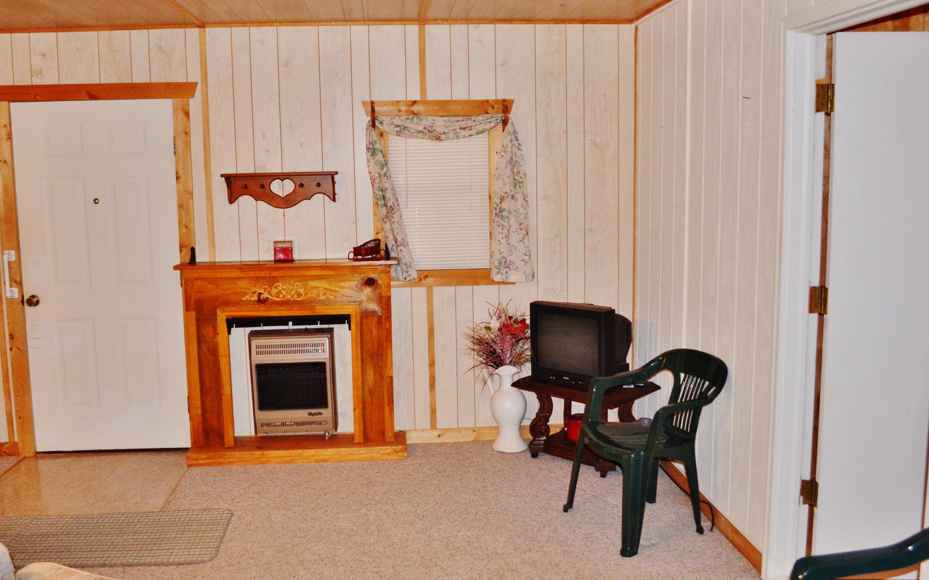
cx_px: 457
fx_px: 835
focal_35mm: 33
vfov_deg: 38.3
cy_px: 276
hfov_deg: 58.1
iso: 800
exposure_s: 1/60
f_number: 3.5
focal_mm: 18
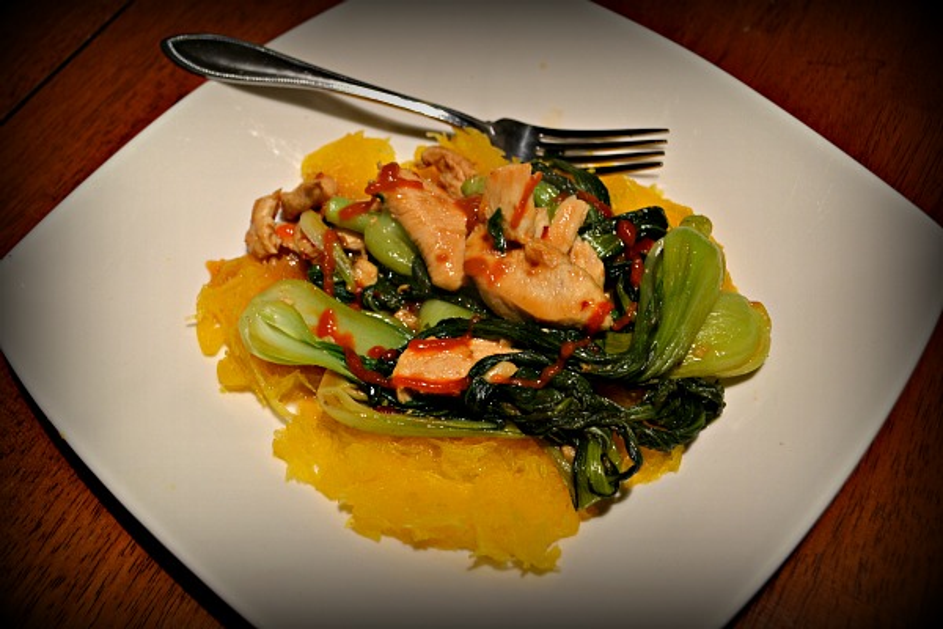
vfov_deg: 34.2
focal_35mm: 39
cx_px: 472
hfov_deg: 49.6
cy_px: 314
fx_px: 1022
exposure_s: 1/15
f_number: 4.2
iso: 400
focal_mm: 26
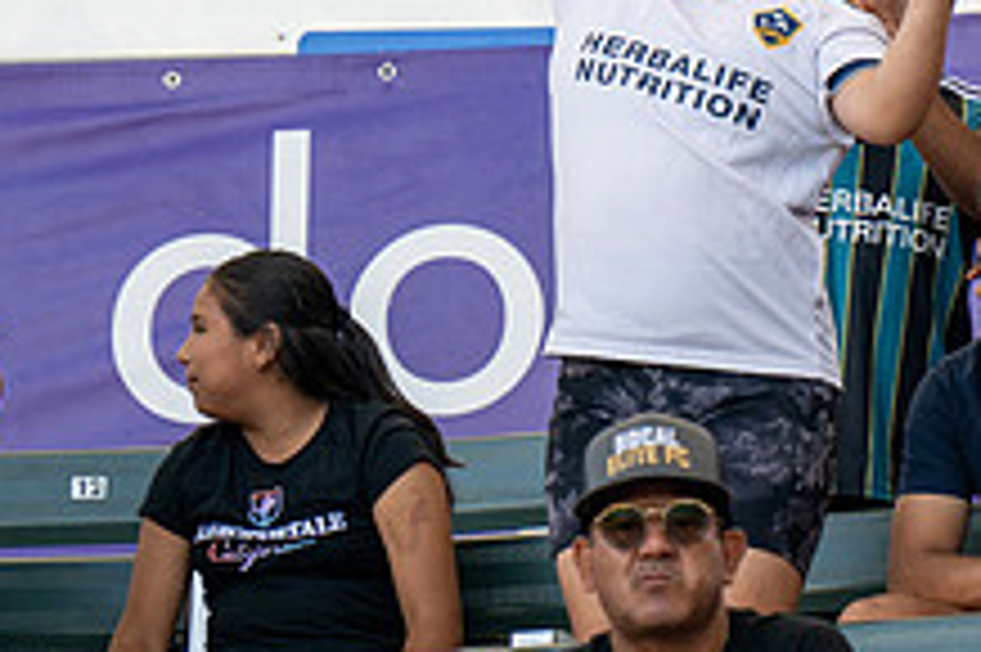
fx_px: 20667
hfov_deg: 2.7
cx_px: 711
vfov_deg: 1.8
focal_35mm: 759
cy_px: -9
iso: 360
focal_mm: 190
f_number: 2.8
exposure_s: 1/1000
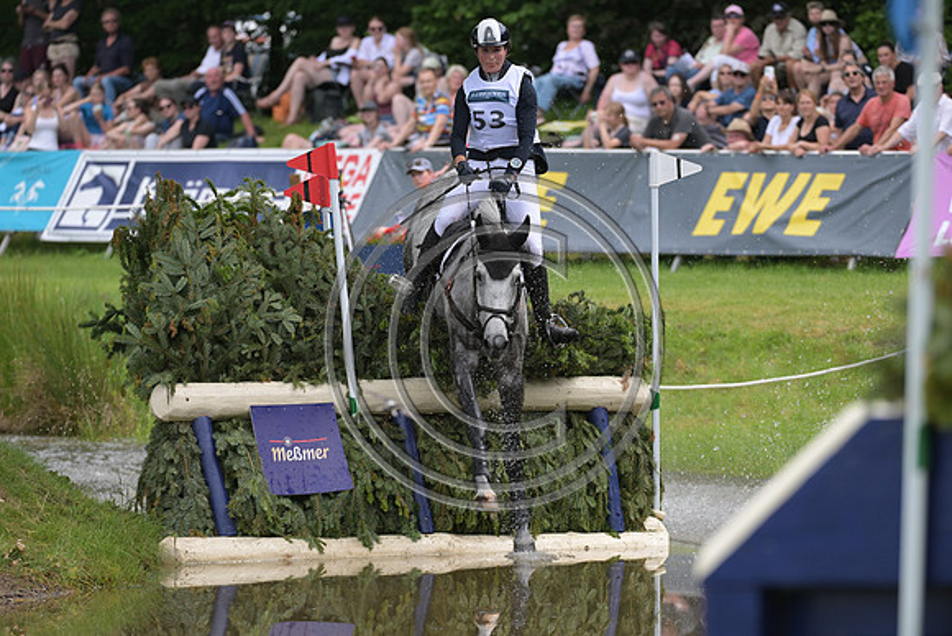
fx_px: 8728
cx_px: 476
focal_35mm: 330
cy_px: 318
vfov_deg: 4.2
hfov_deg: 6.2
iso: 900
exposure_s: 1/1600
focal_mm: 330
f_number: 5.6
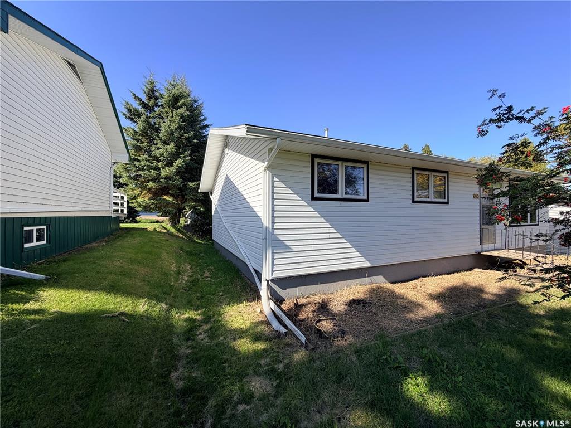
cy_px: 214
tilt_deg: +2.9
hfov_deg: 102.1
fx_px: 231
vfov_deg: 85.7
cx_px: 286
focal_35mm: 14
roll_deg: +0.5
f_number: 2.2
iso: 40
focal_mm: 2.22
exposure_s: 1/751
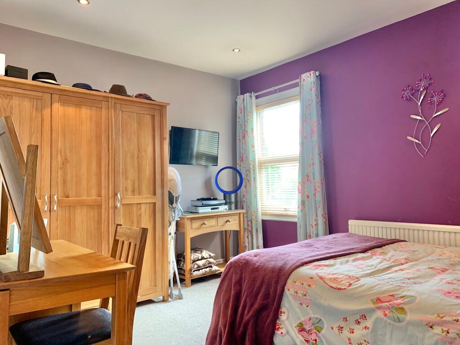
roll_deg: +1.5
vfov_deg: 53.1
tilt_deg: +2.3
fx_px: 346
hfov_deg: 67.3
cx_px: 230
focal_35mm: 26
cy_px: 172
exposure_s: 1/50
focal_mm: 4.25
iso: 125
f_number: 1.8
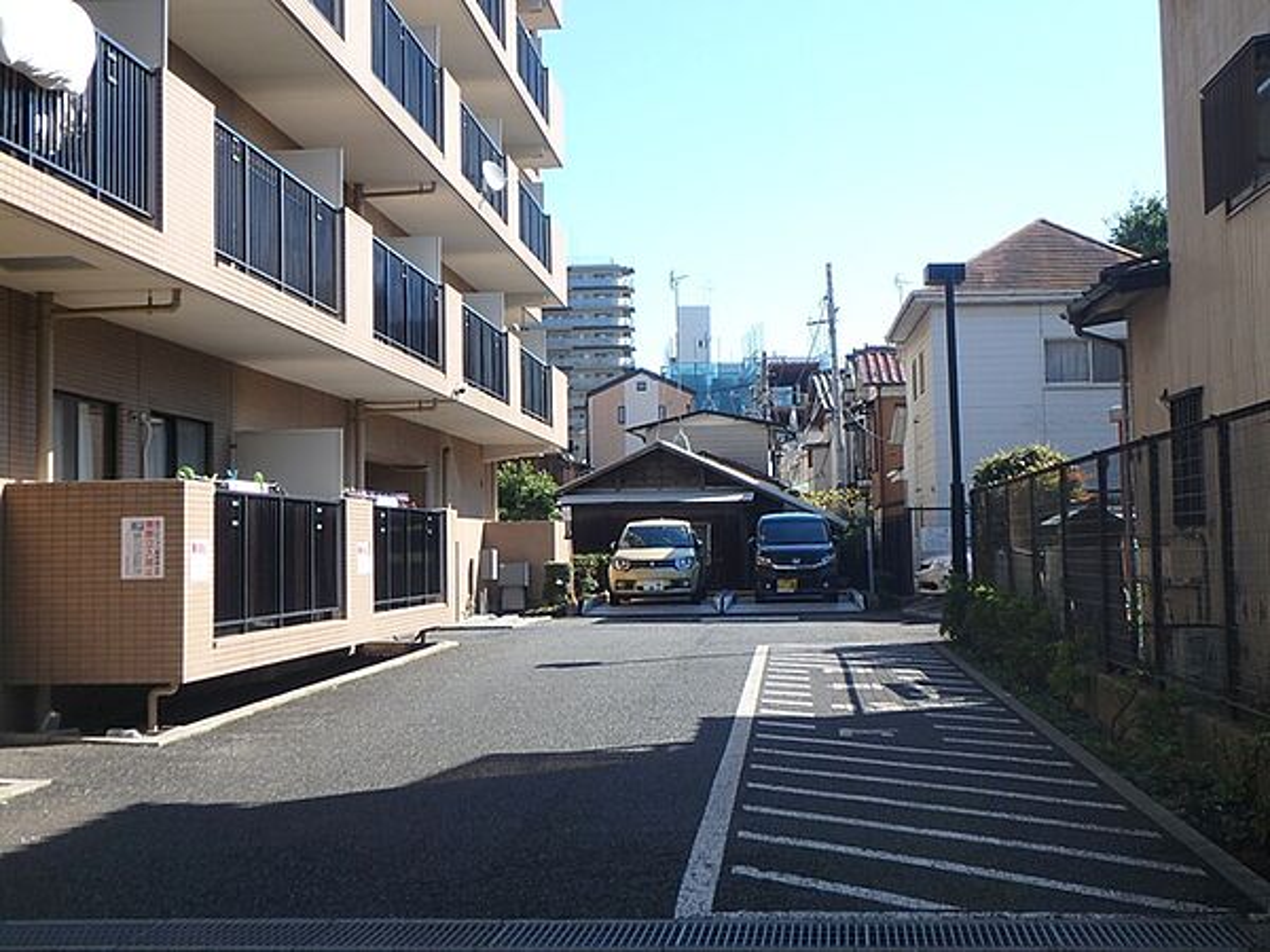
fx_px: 1798
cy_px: 476
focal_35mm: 49
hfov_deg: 38.9
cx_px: 635
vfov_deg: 29.7
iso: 125
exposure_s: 1/320
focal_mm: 8.7
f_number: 5.2
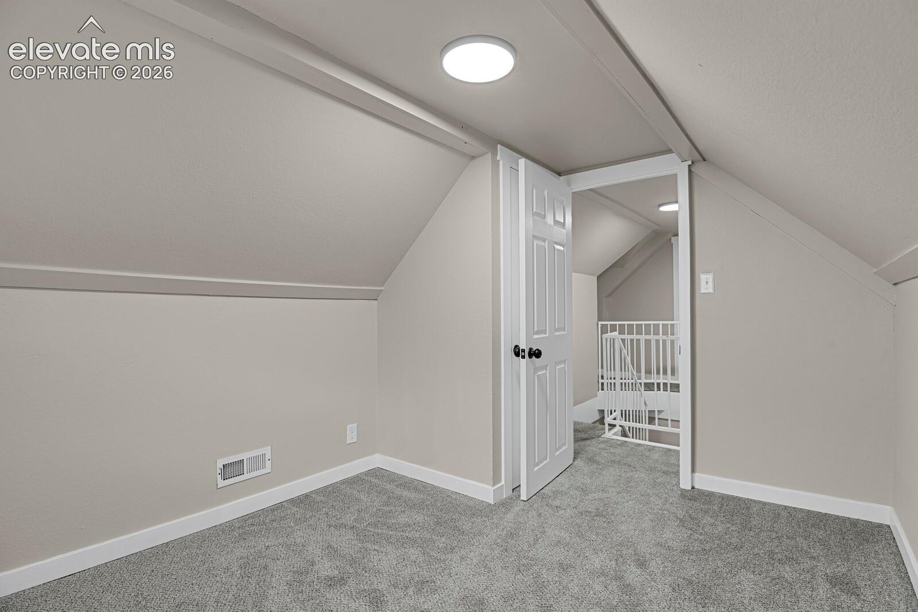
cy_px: 306
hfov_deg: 93.3
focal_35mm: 17
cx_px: 459
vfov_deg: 70.4
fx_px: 433
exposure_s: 1
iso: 250
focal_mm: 17
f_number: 6.3
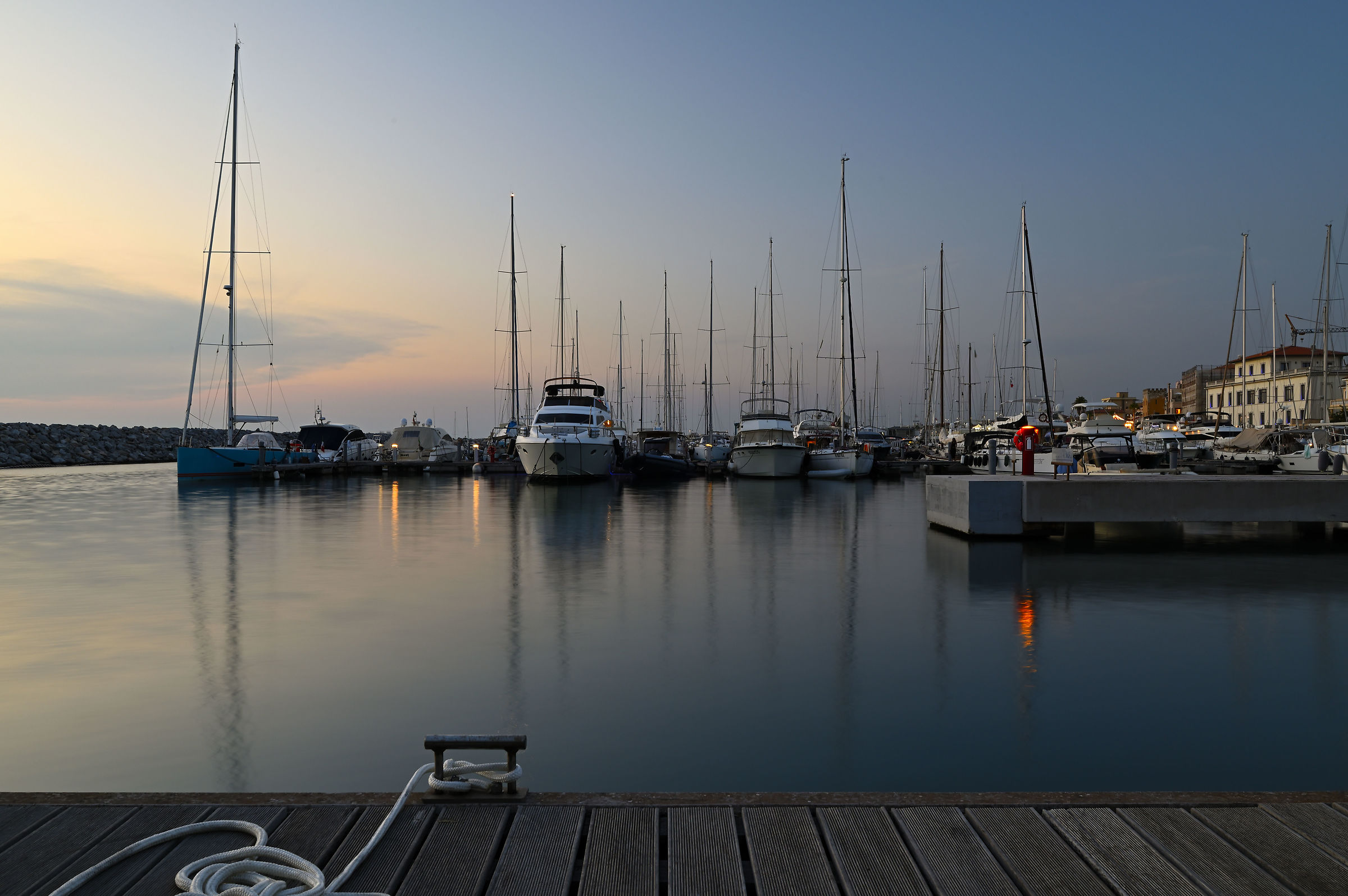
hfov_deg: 63.7
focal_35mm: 29
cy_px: 448
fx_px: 1085
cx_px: 674
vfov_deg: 44.9
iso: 160
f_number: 16
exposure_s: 2.5
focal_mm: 29
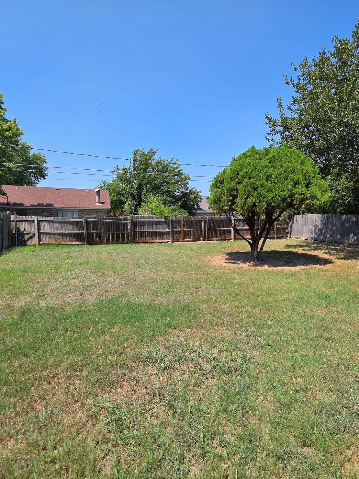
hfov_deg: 71.1
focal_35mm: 18
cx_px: 209
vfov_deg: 87.8
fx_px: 249
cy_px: 237
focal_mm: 2.2
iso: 40
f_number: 1.9
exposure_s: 1/1915
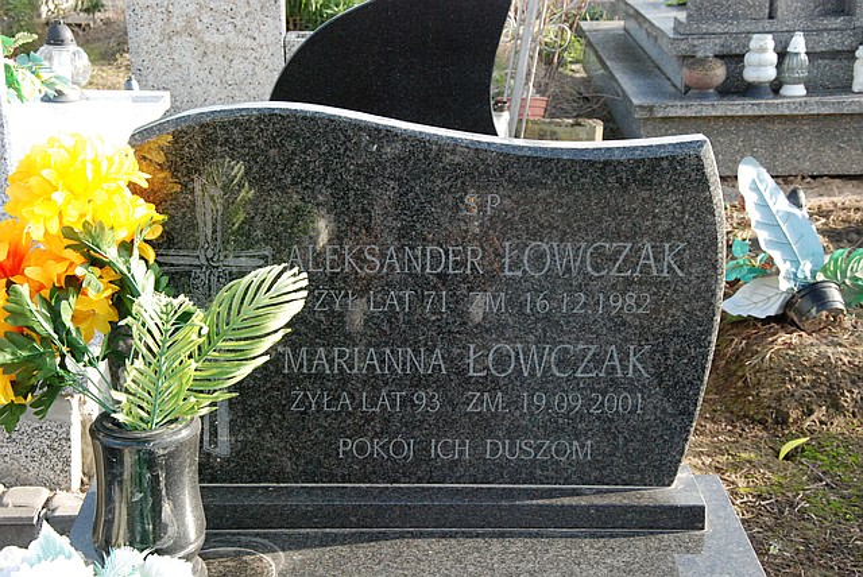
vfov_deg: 21.6
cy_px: 288
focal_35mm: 63
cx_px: 432
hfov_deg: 31.9
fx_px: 1512
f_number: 10
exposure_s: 1/400
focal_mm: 42
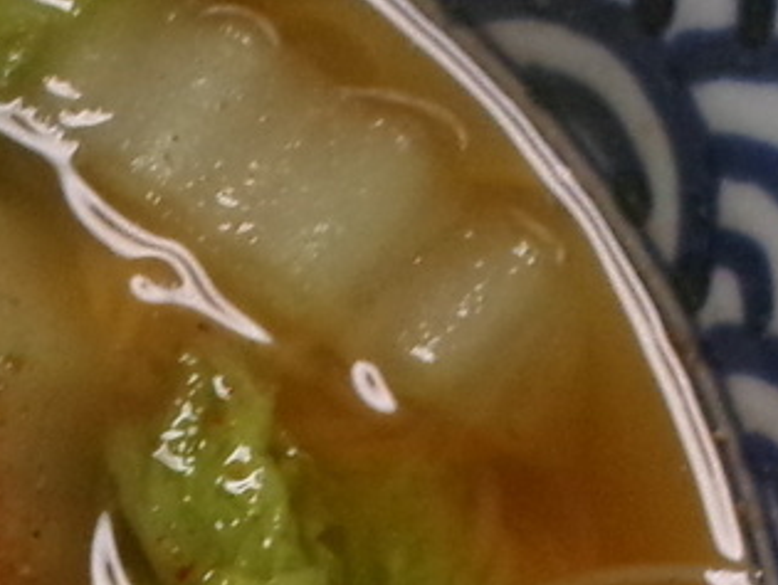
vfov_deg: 7.0
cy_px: 726
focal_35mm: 212
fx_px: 4770
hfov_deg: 9.1
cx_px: -394
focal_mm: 7.8
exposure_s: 1/30
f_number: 4.7
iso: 400
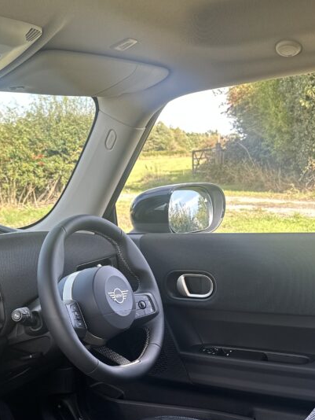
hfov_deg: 30.9
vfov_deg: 40.6
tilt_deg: -12.4
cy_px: 289
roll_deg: +3.4
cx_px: 73
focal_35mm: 46
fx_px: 558
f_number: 1.78
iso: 80
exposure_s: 1/293
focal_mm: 6.86
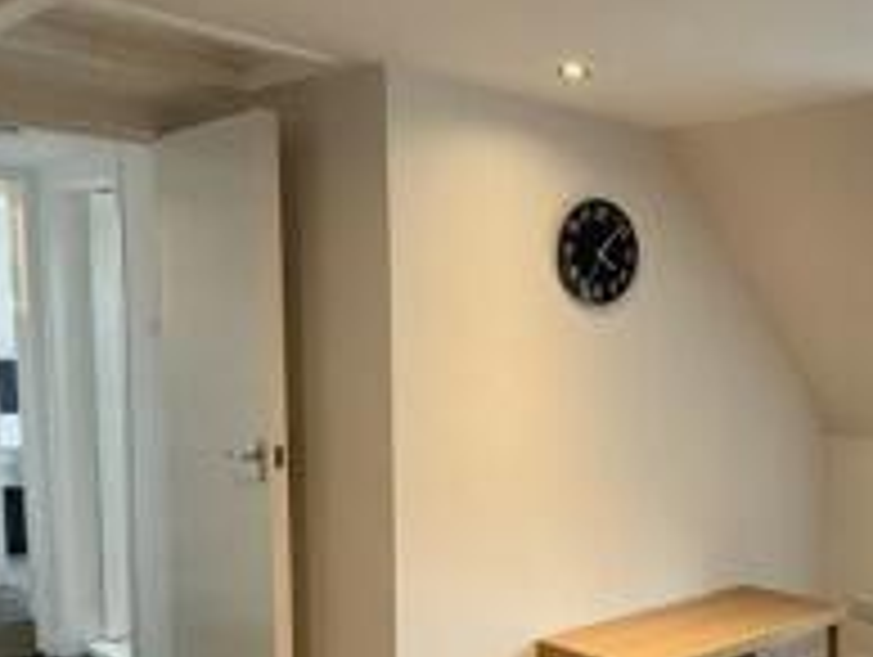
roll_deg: -1.8
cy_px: 457
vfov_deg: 34.0
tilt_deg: -6.3
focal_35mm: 42
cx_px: 826
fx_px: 1061
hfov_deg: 40.5
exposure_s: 1/50
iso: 250
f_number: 2.2
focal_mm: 2.22
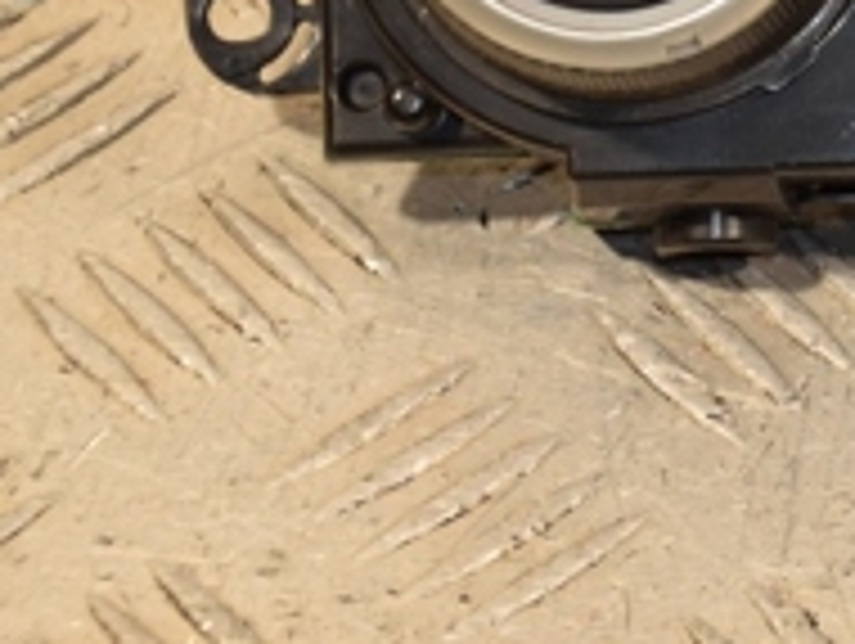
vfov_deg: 4.6
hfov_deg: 6.1
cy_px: -279
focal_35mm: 320
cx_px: 1332
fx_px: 7914
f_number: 5.3
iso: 800
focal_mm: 66
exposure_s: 1/160
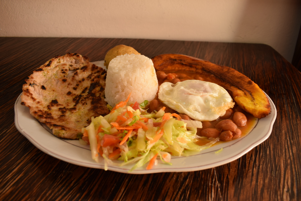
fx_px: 234
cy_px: 100
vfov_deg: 46.4
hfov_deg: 65.5
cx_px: 154
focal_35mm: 28
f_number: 5
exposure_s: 1/30
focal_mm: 18
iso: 200
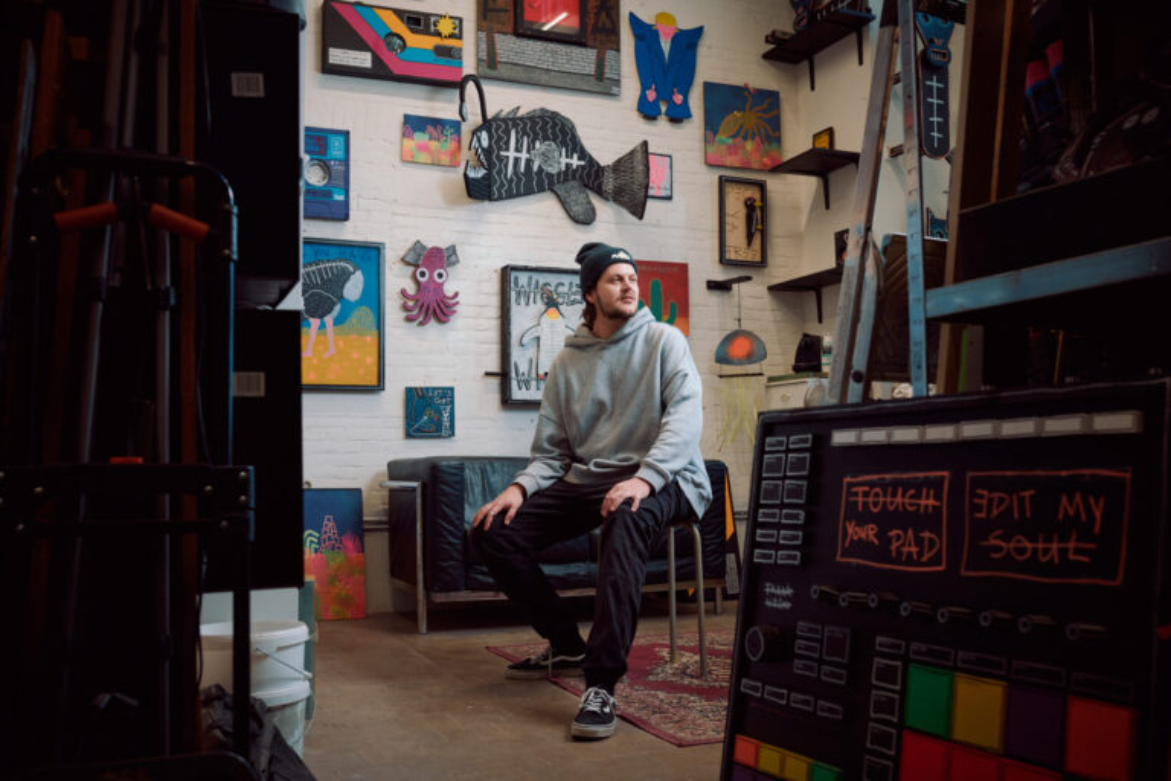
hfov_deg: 54.4
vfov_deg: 37.9
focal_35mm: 35
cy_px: 390
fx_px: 1138
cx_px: 586
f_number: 5.6
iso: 1000
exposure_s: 1/200
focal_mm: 35
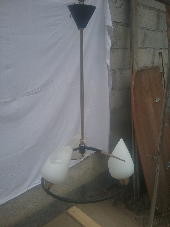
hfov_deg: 45.4
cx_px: 85
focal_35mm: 31
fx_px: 203
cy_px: 114
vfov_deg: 58.4
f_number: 2.2
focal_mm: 3.3
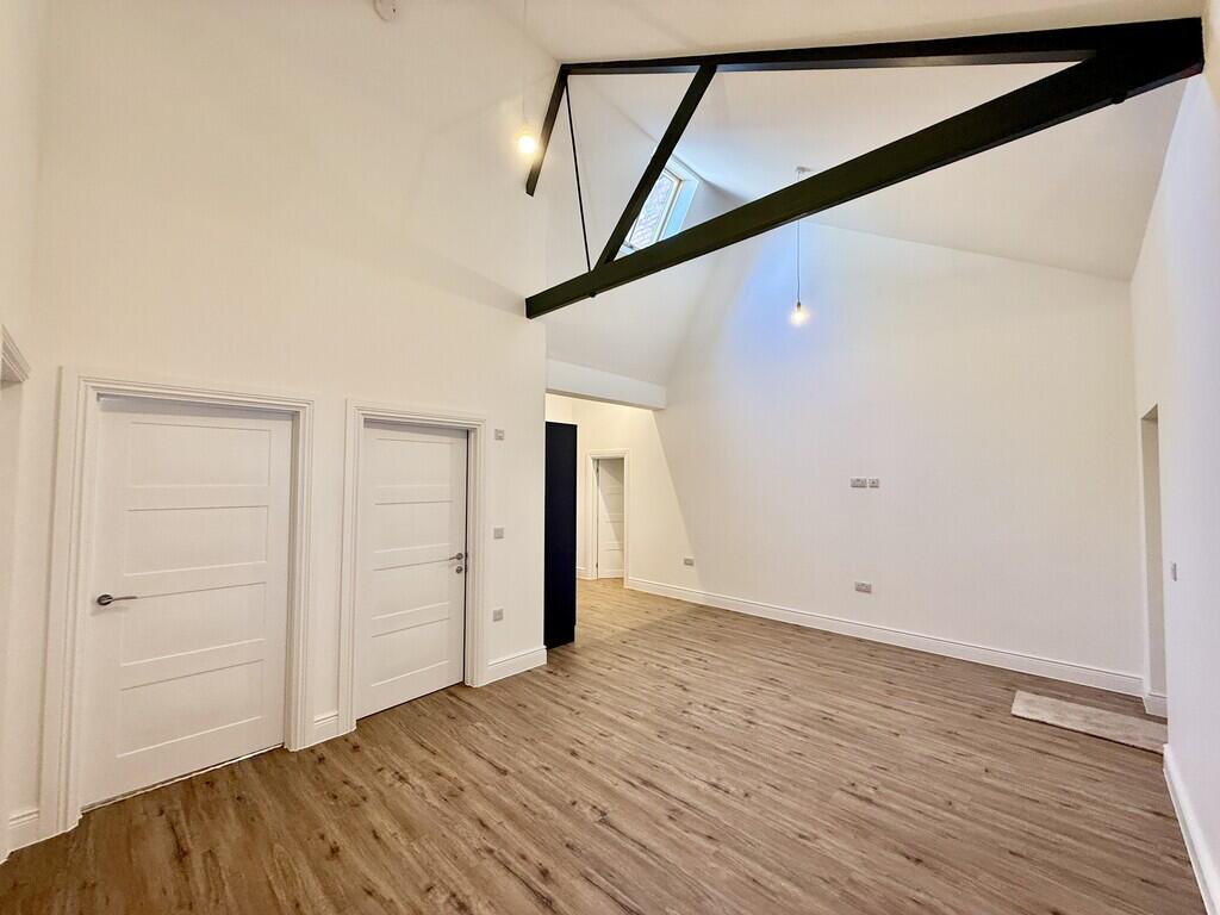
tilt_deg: +3.3
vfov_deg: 85.7
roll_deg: -0.7
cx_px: 610
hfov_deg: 102.1
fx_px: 493
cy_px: 458
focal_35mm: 14
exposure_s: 1/50
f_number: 2.2
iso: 200
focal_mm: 2.22
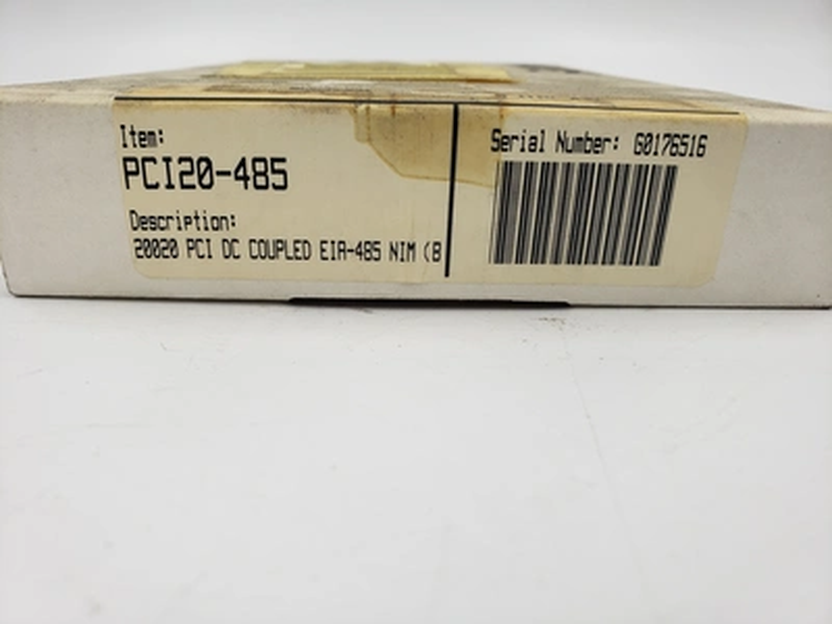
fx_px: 625
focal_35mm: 26
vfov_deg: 53.1
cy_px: 312
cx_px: 416
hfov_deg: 67.3
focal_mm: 4.3
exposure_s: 1/206
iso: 50
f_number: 2.4
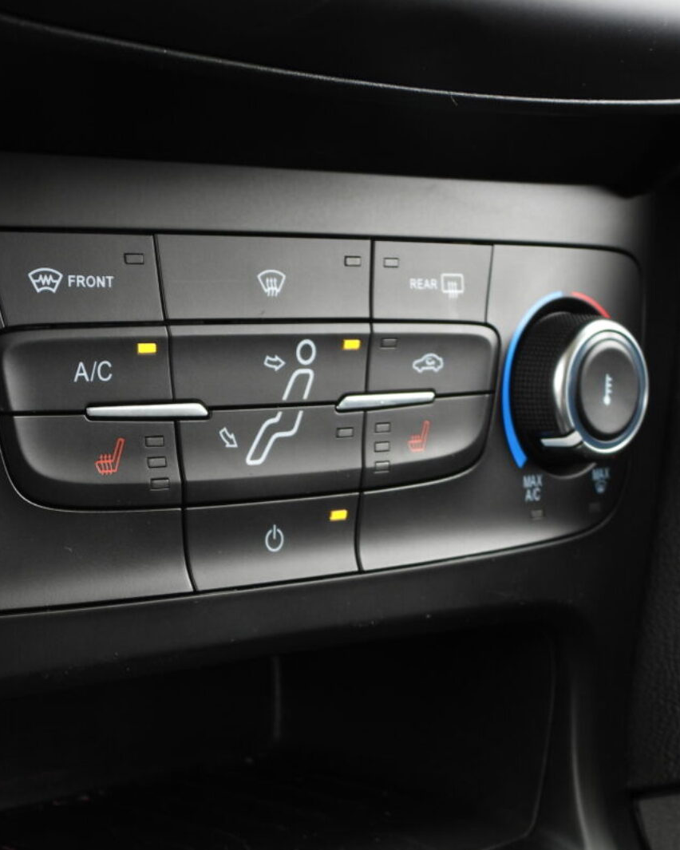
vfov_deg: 27.5
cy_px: 416
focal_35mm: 69
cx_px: 172
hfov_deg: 22.0
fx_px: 1736
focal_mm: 8.5
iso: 100
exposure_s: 1/30
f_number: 3.2
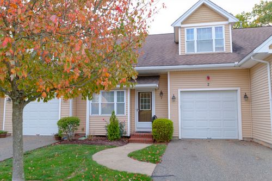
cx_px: 136
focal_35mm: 29
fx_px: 219
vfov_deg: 44.9
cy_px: 90
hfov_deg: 63.7
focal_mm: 19.1
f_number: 4.5
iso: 100
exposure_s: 1/60
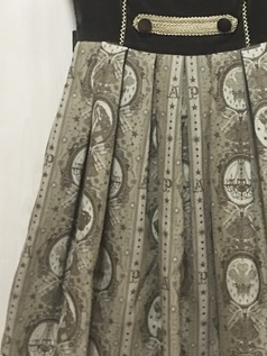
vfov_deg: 31.7
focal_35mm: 59
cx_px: 193
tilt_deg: -1.9
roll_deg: -0.9
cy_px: 66
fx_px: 606
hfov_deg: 24.6
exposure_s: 1/8
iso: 160
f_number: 2.2
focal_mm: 4.15
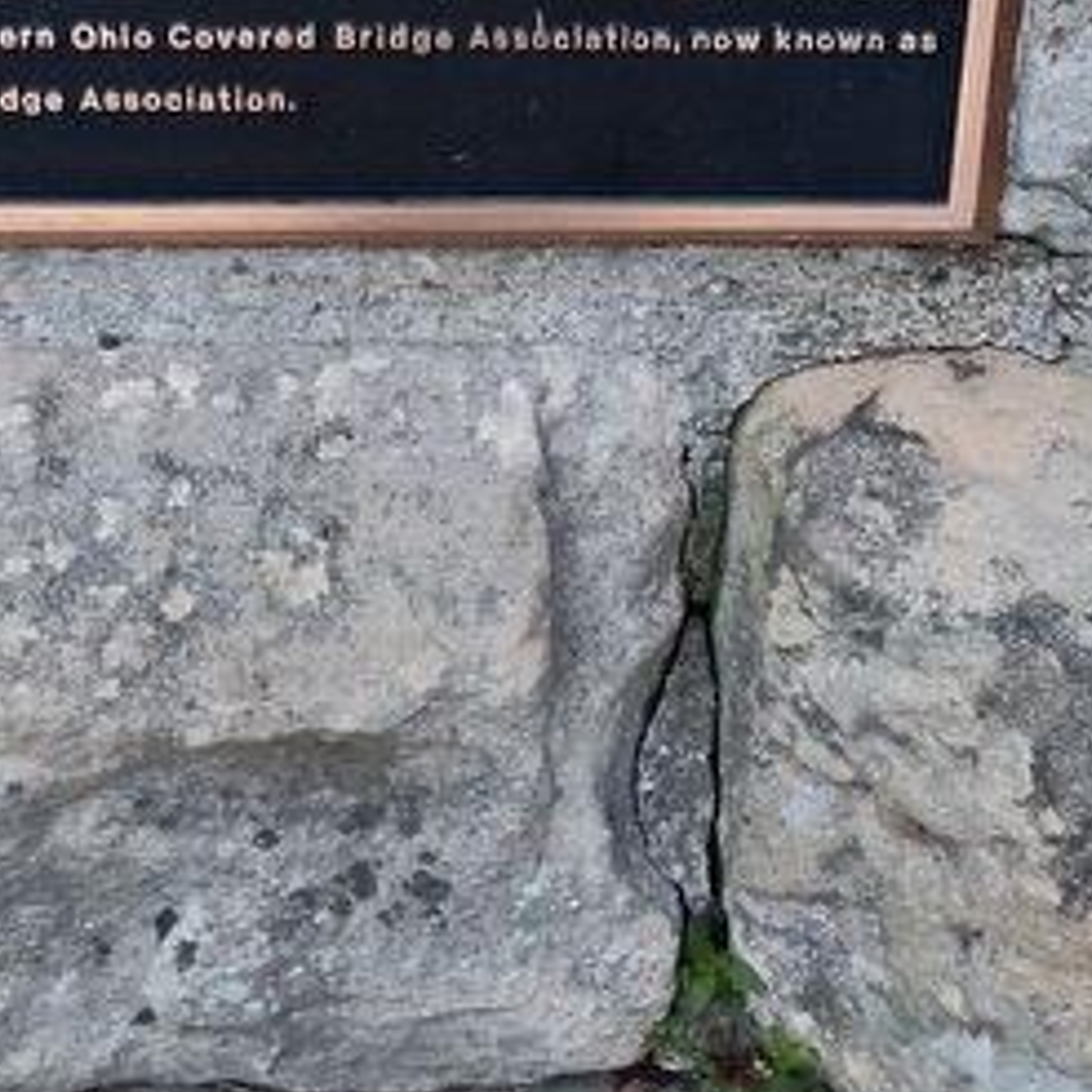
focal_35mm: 66
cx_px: 426
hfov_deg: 26.0
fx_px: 2356
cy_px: -67
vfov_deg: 24.6
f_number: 1.8
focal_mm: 5.56
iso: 1425
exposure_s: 1/60
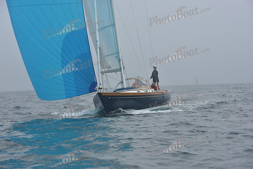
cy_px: 84
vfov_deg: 12.2
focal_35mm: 112
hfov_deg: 18.3
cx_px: 126
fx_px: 787
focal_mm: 112
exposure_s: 1/800
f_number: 8
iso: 250
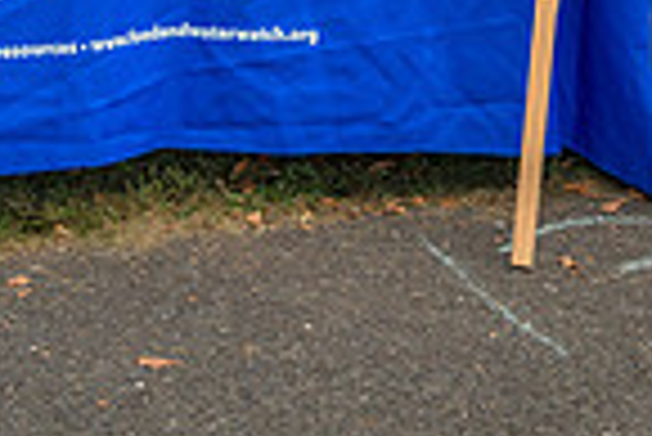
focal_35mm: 136
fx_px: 2466
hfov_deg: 15.0
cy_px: -375
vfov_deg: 9.6
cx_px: 243
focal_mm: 34
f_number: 4
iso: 140
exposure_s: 1/250
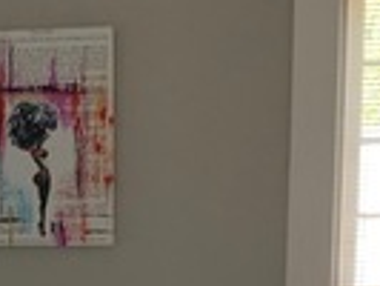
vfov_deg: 10.8
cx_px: 50
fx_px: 1428
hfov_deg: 15.0
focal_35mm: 130
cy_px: 478
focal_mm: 4.25
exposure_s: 1/63
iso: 100
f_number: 1.8
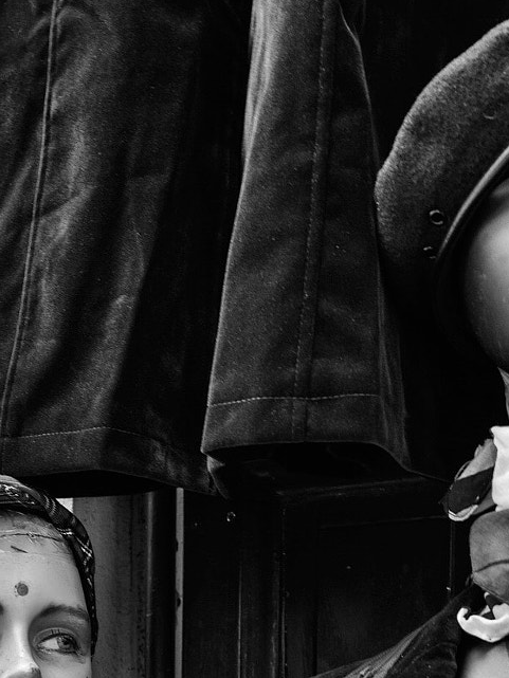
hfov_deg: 20.4
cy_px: 597
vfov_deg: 26.2
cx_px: 216
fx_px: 1411
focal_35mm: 72
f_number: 4.5
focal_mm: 30
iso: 200
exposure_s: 1/20
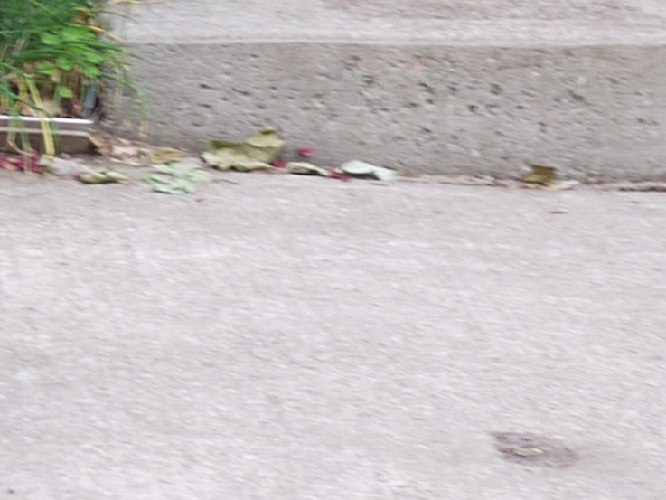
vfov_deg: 6.7
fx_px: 4176
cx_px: -66
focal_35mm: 217
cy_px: -322
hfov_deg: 9.0
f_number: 1.7
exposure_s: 1/160
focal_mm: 20
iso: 100
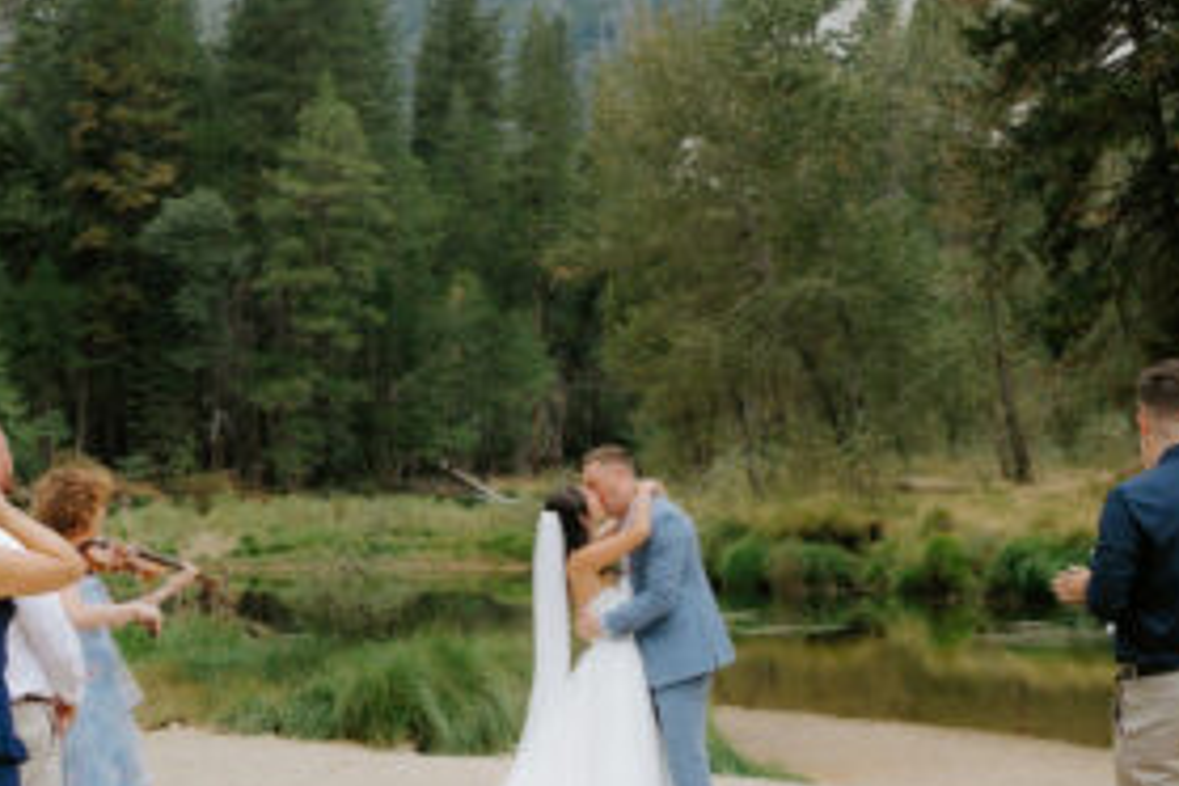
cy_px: 36
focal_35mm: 90
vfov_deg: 15.0
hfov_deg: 22.6
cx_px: 527
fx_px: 2947
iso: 80
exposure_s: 1/500
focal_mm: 24
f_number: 2.8
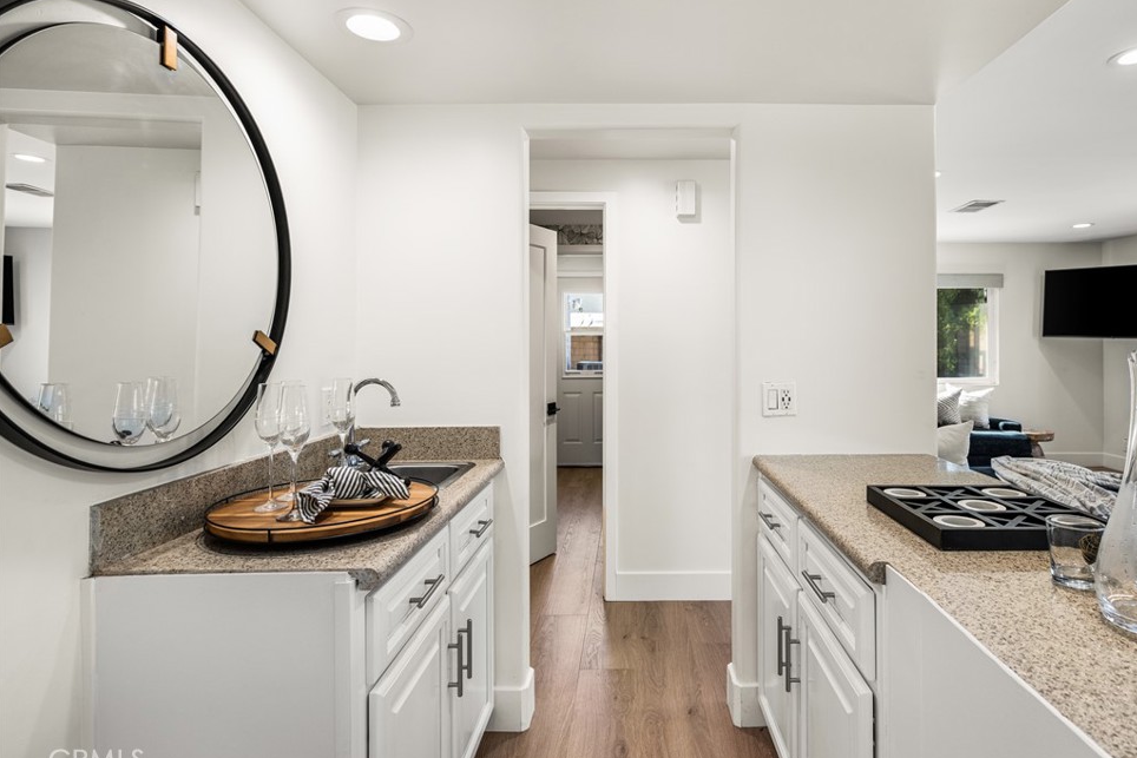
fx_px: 554
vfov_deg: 68.8
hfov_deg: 91.4
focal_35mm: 18
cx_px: 602
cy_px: 374
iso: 100
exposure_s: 1/20
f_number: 6.3
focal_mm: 16.5
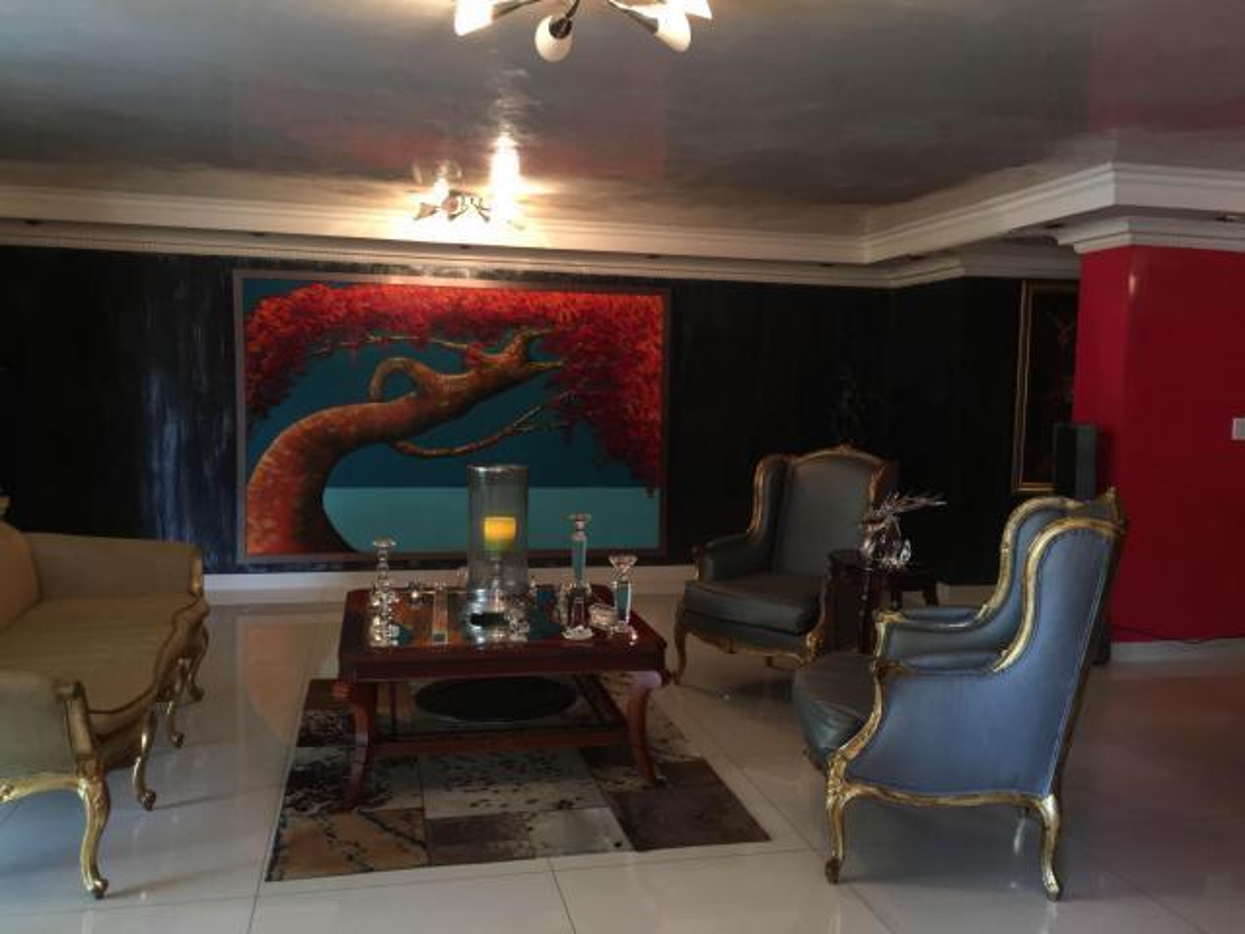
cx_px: 622
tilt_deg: -2.7
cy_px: 467
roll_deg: -1.4
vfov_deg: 48.2
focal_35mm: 29
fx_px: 1043
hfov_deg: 61.7
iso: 50
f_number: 2.2
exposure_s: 1/17
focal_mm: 4.15
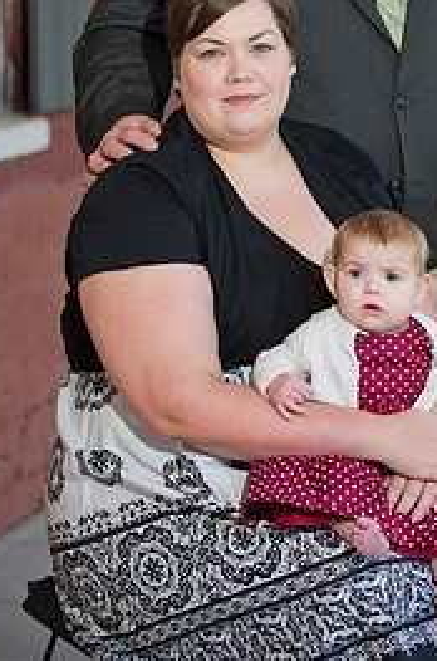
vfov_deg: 11.4
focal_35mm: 180
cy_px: 116
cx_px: 343
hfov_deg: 7.6
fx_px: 3295
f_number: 3.2
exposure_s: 1/250
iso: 250
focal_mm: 105
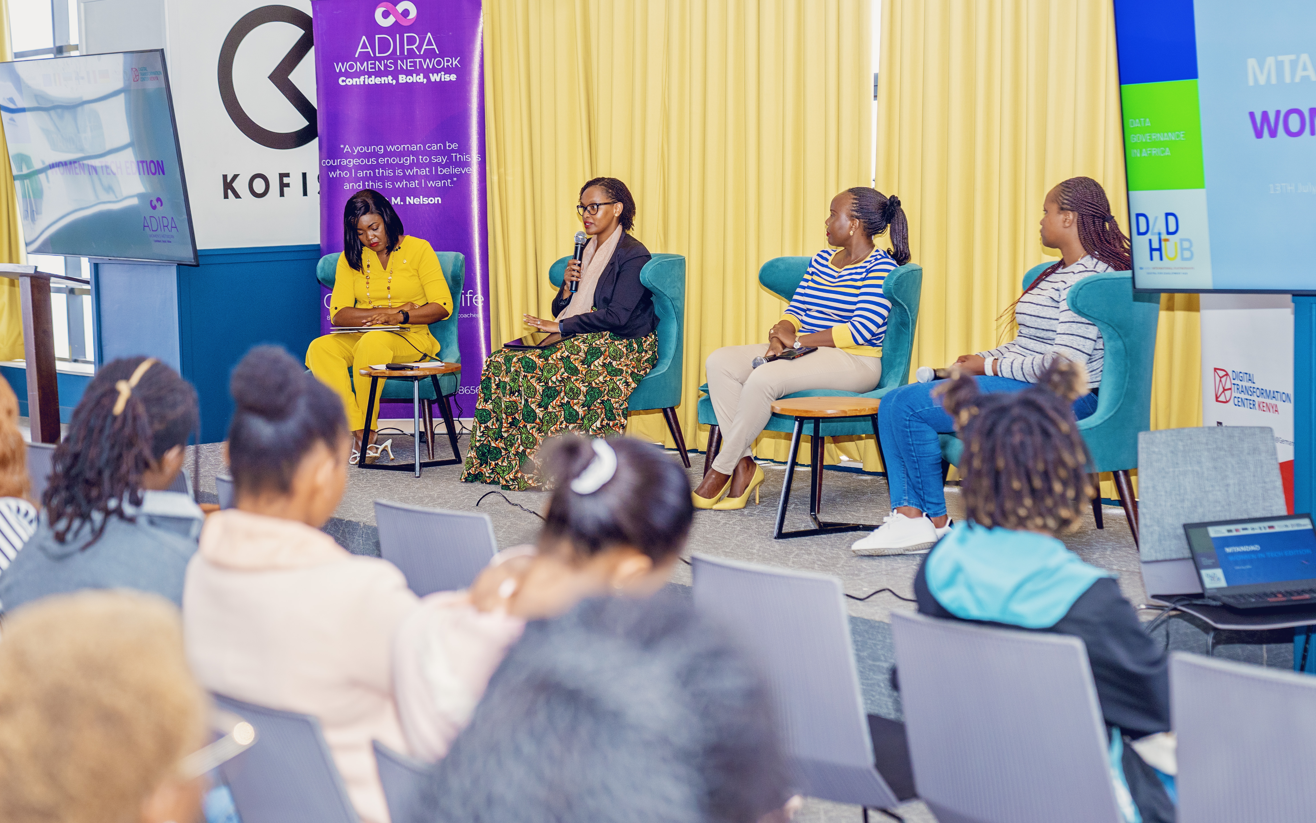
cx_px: 654
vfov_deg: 22.0
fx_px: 2116
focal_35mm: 59
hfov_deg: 34.5
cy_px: 407
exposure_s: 1/200
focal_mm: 57
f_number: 2.8
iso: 640
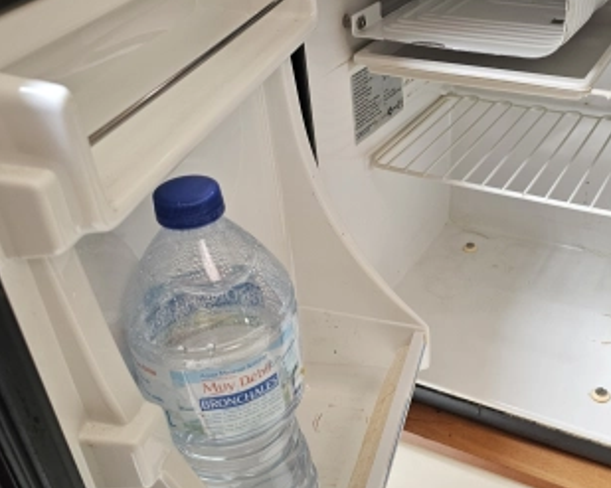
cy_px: 238
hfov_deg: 45.1
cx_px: 411
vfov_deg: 37.3
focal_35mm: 40
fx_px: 723
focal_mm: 6.3
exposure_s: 1/120
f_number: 1.7
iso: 200
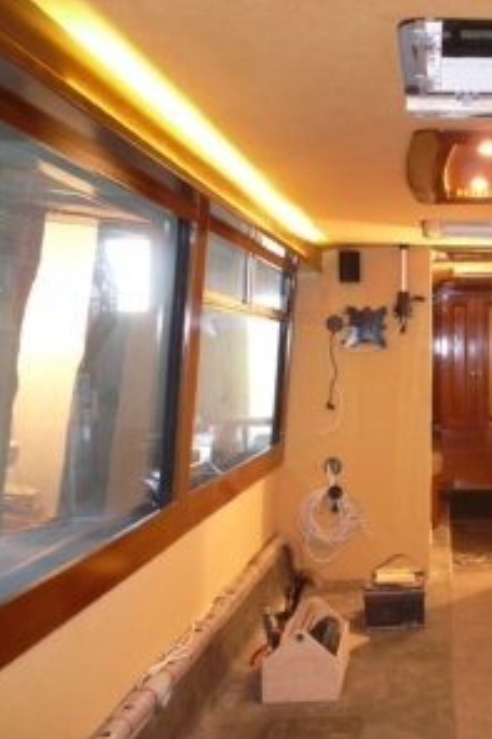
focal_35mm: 38
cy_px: 367
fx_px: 780
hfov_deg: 32.3
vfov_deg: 50.7
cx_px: 490
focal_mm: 4.8
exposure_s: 1/4
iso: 100
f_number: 2.8
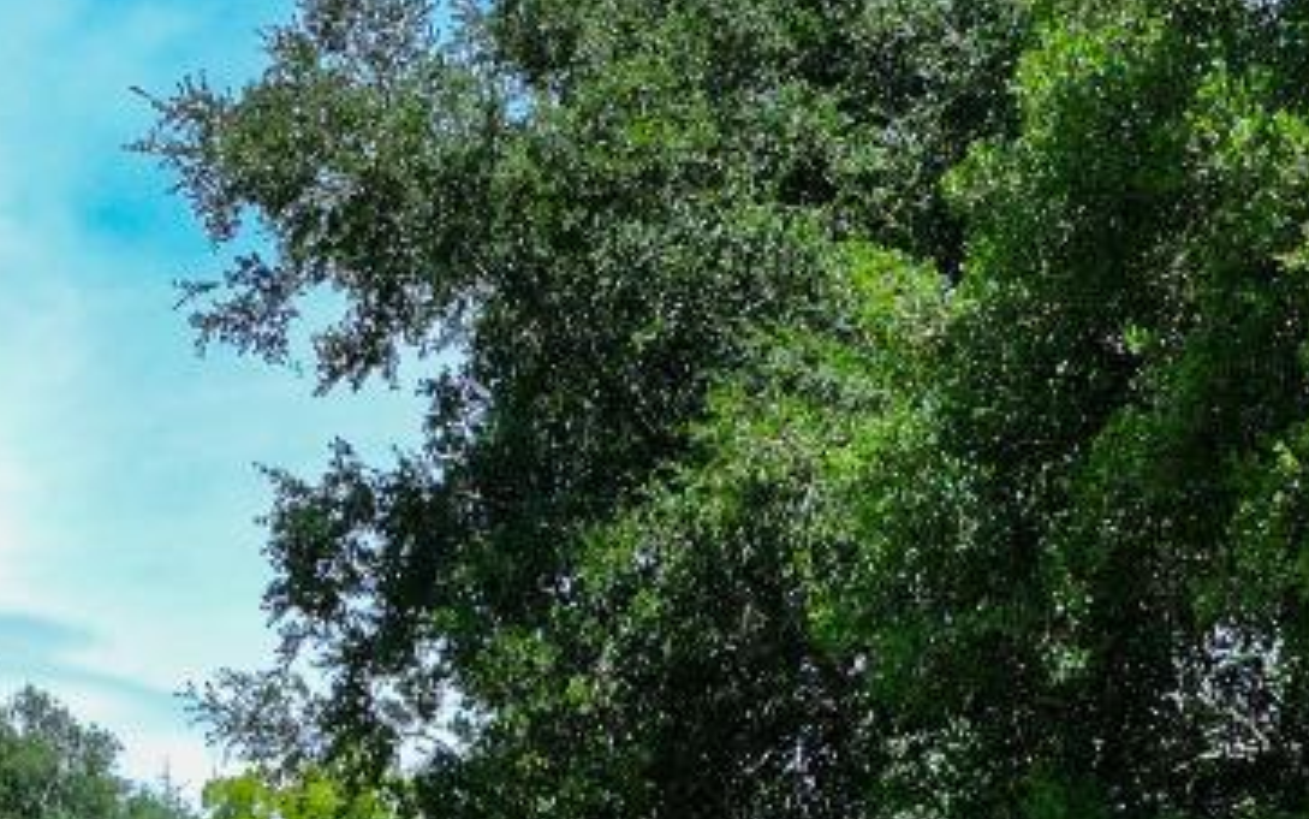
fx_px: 3746
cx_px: 426
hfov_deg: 19.7
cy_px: 1535
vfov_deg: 11.5
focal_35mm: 105
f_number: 8
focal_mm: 12.29
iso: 100
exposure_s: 1/160
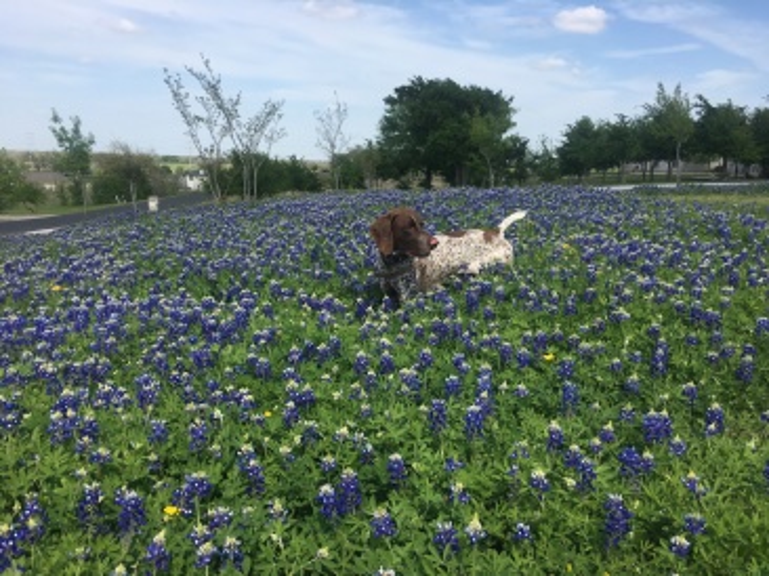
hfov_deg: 61.7
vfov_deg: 48.2
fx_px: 644
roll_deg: -0.2
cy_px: 288
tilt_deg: -10.6
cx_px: 384
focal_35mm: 29
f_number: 2.2
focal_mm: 4.15
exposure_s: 1/1479
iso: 25
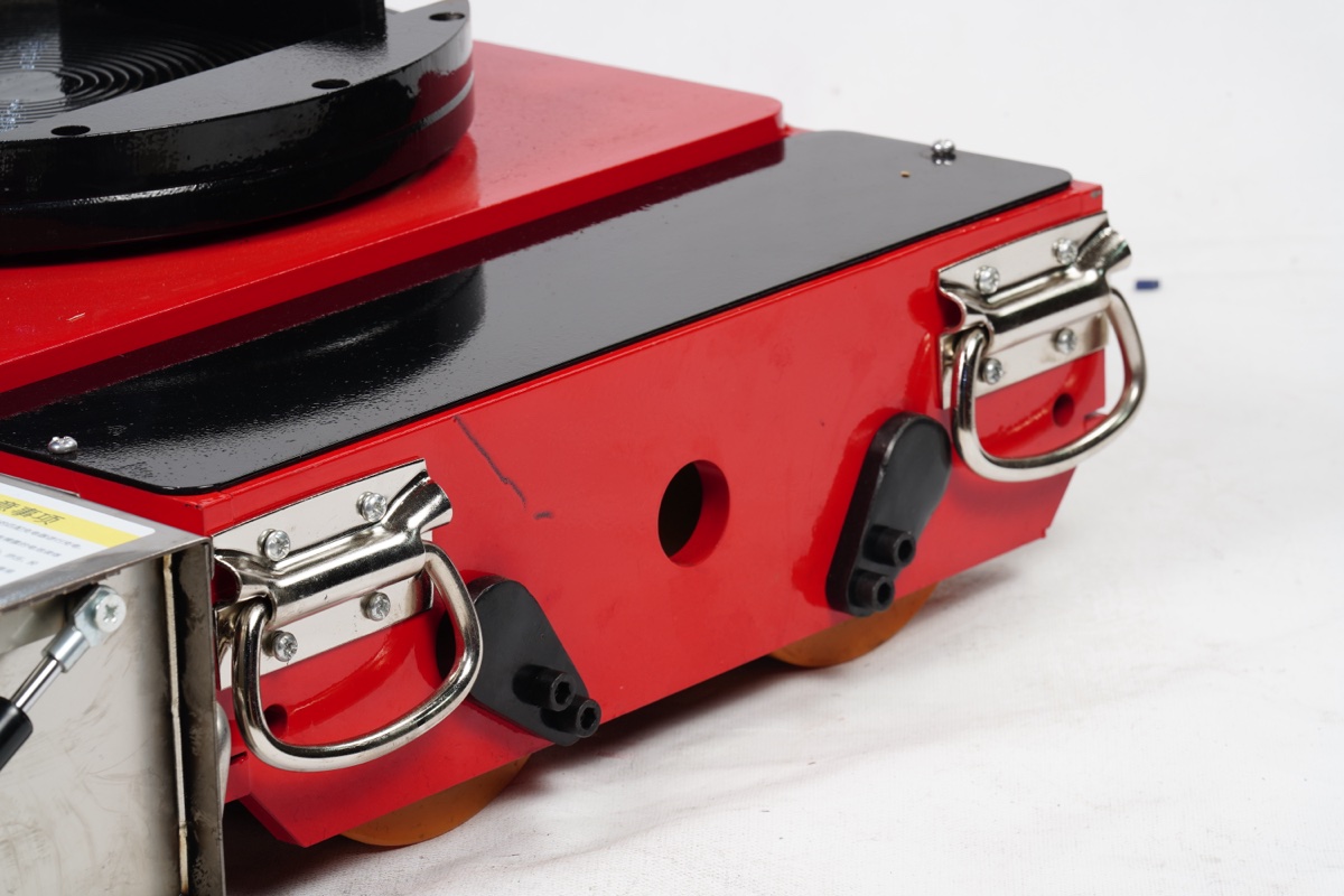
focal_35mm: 142
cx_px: 672
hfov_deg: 14.4
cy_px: 448
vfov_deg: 9.7
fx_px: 5301
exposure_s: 1/1.25
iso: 100
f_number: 16
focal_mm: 142
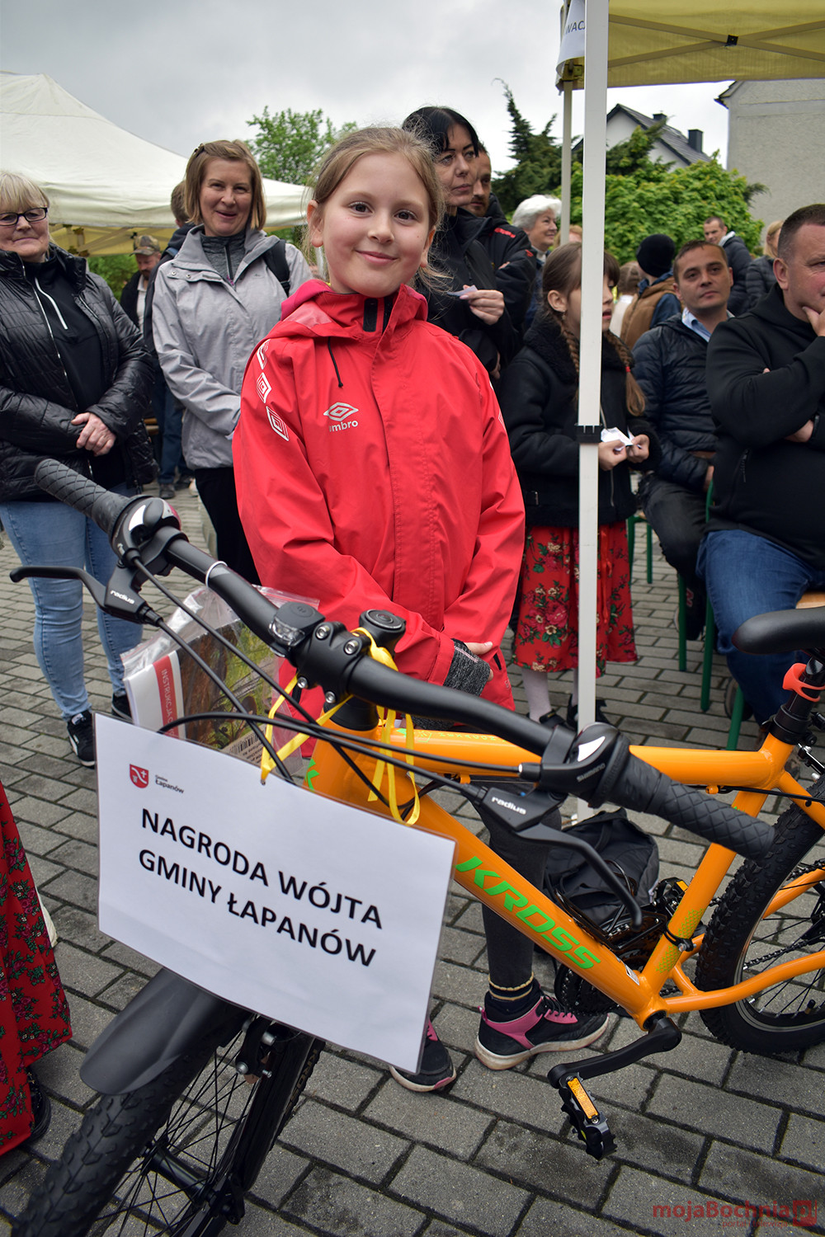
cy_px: 618
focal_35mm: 27
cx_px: 412
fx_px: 928
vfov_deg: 67.4
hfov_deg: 47.9
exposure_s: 1/200
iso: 200
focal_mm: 18
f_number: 3.5
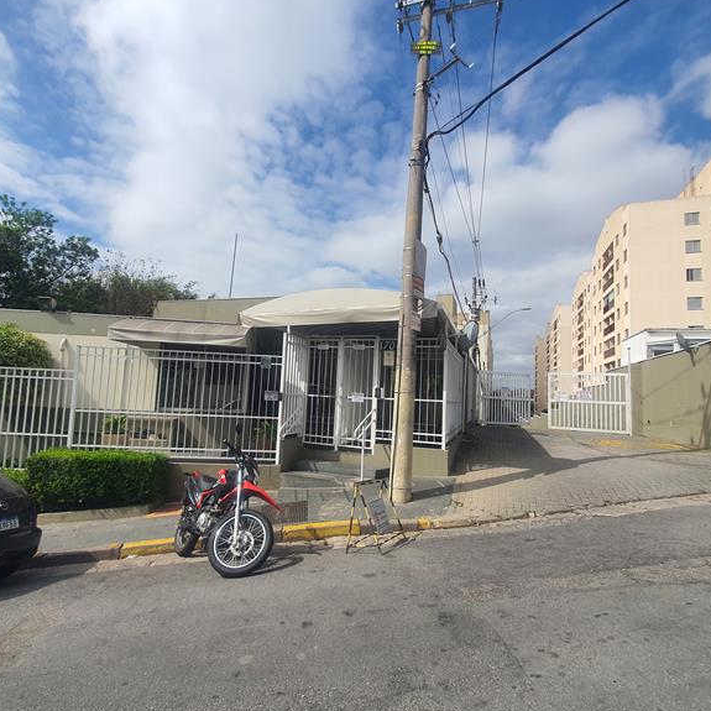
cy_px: 365
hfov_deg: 87.4
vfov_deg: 87.4
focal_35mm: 16
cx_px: 344
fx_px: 372
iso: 50
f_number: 2.2
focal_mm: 1.8
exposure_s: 1/1188
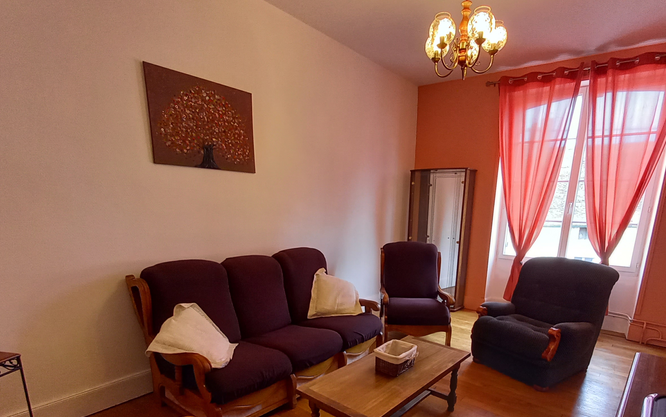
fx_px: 345
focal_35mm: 19
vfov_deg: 60.0
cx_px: 370
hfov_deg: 87.7
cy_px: 294
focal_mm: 1.42
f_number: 2.2
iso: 125
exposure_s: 1/33
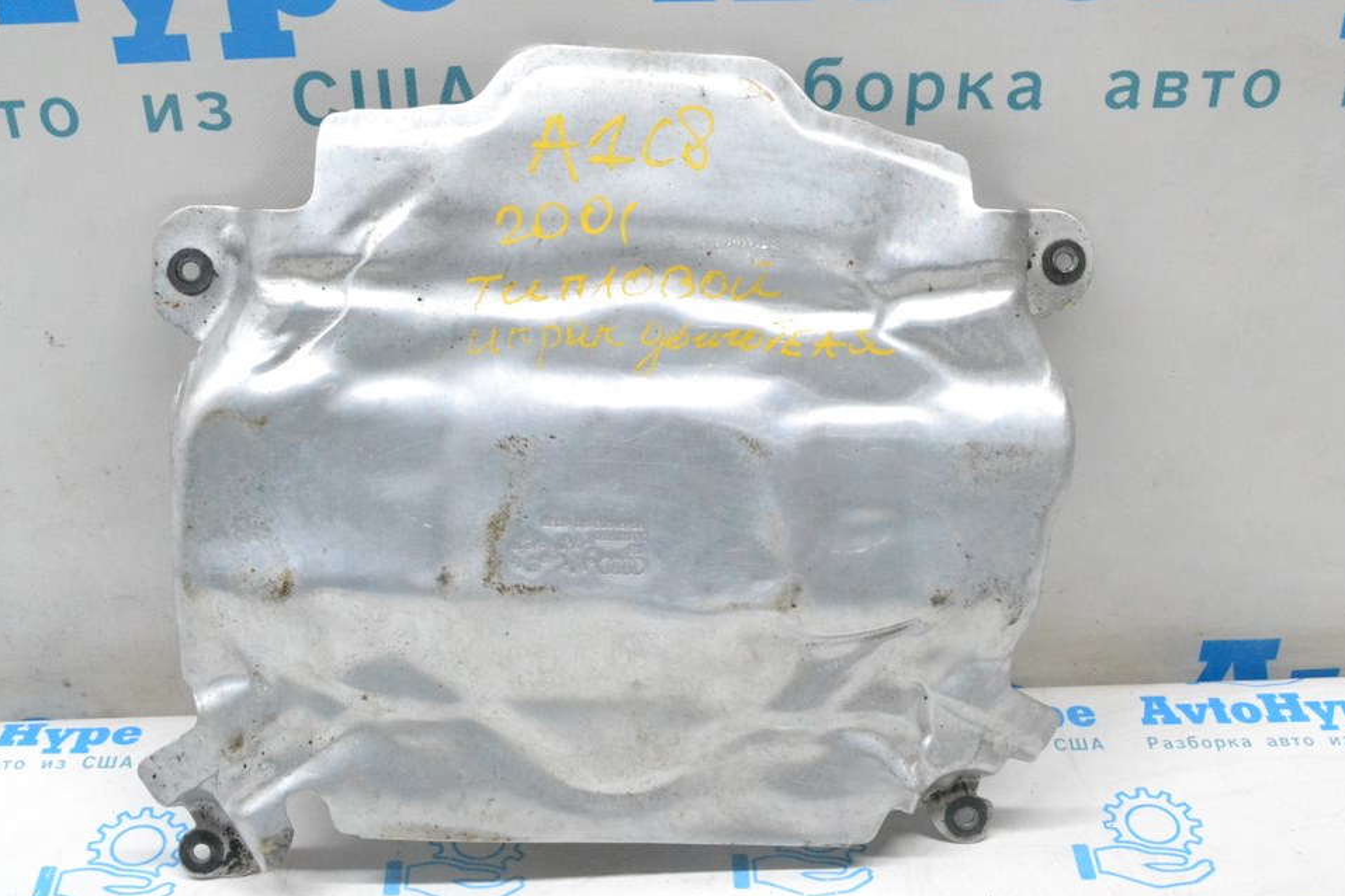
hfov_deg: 42.3
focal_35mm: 47
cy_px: 468
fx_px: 1738
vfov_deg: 28.9
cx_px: 669
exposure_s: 1/125
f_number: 10
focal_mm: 29
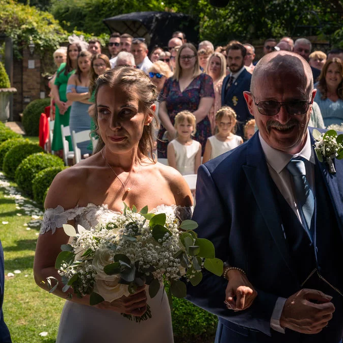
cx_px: 93
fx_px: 841
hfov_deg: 22.9
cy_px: 173
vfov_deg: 23.1
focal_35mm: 75
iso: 200
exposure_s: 1/200
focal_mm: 58
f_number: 10
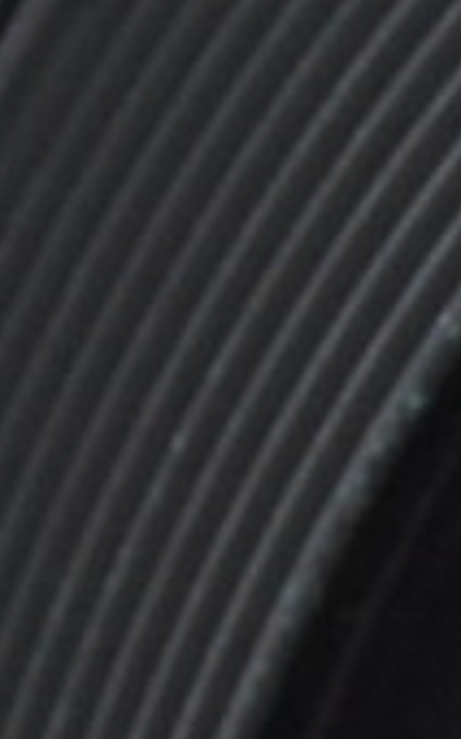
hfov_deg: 1.6
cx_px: 1996
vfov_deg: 2.6
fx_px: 15964
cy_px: 1798
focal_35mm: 793
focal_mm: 55
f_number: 14
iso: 400
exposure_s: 1/125
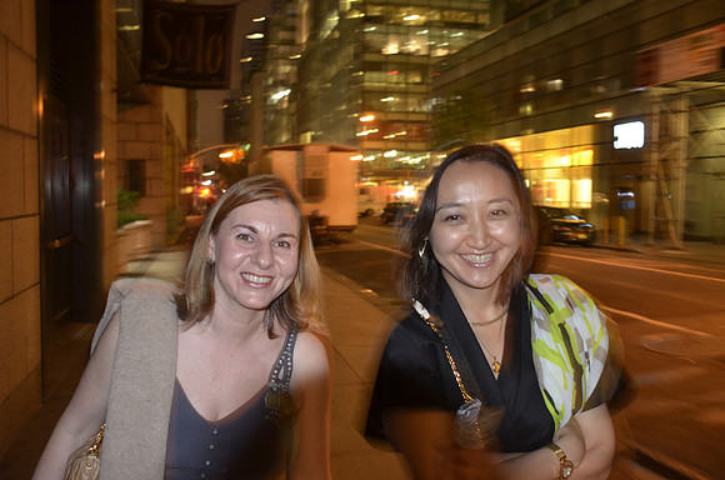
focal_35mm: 36
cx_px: 362
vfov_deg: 36.7
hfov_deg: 53.2
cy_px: 240
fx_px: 723
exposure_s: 1/6
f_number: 3.8
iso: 800
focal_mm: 24
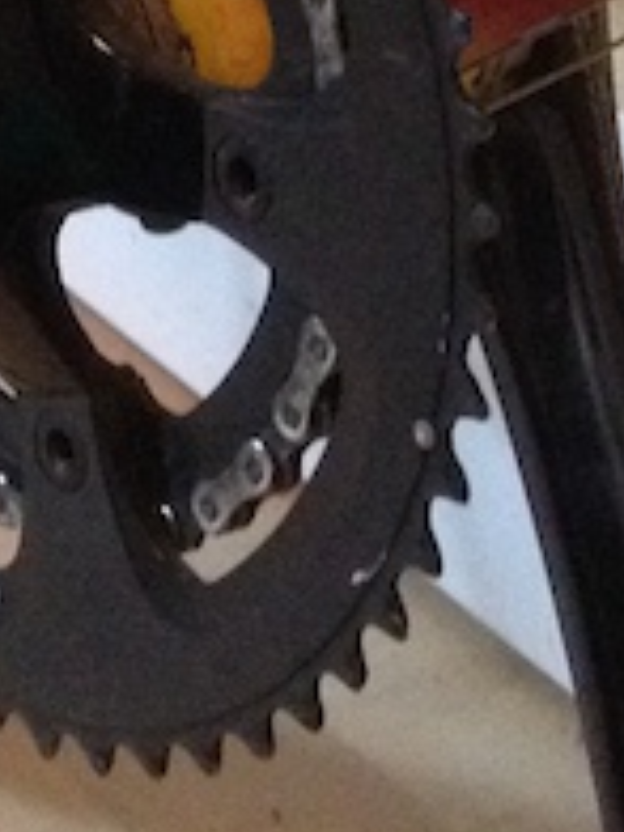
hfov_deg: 7.9
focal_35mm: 183
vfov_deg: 10.2
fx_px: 4398
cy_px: -700
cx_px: -361
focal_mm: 4.28
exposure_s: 1/20
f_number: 2.4
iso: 400
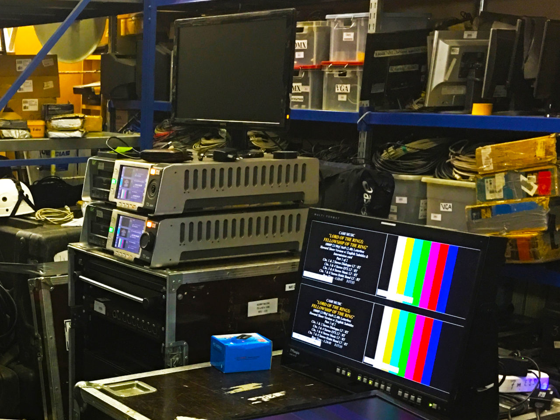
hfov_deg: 32.0
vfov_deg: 24.7
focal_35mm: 58
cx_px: 80
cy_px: 351
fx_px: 938
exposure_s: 1/8
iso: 100
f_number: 2.2
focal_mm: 4.15
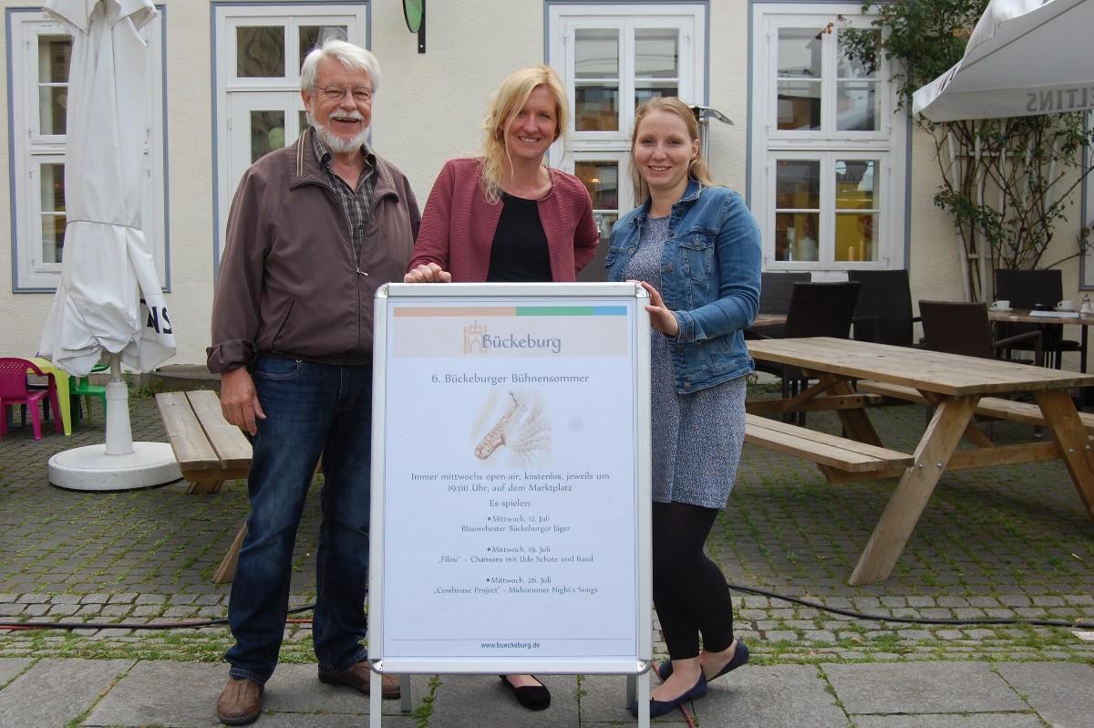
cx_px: 547
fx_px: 1184
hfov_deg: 49.6
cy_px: 364
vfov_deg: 34.2
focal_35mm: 39
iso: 200
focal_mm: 26
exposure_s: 1/200
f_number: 7.1
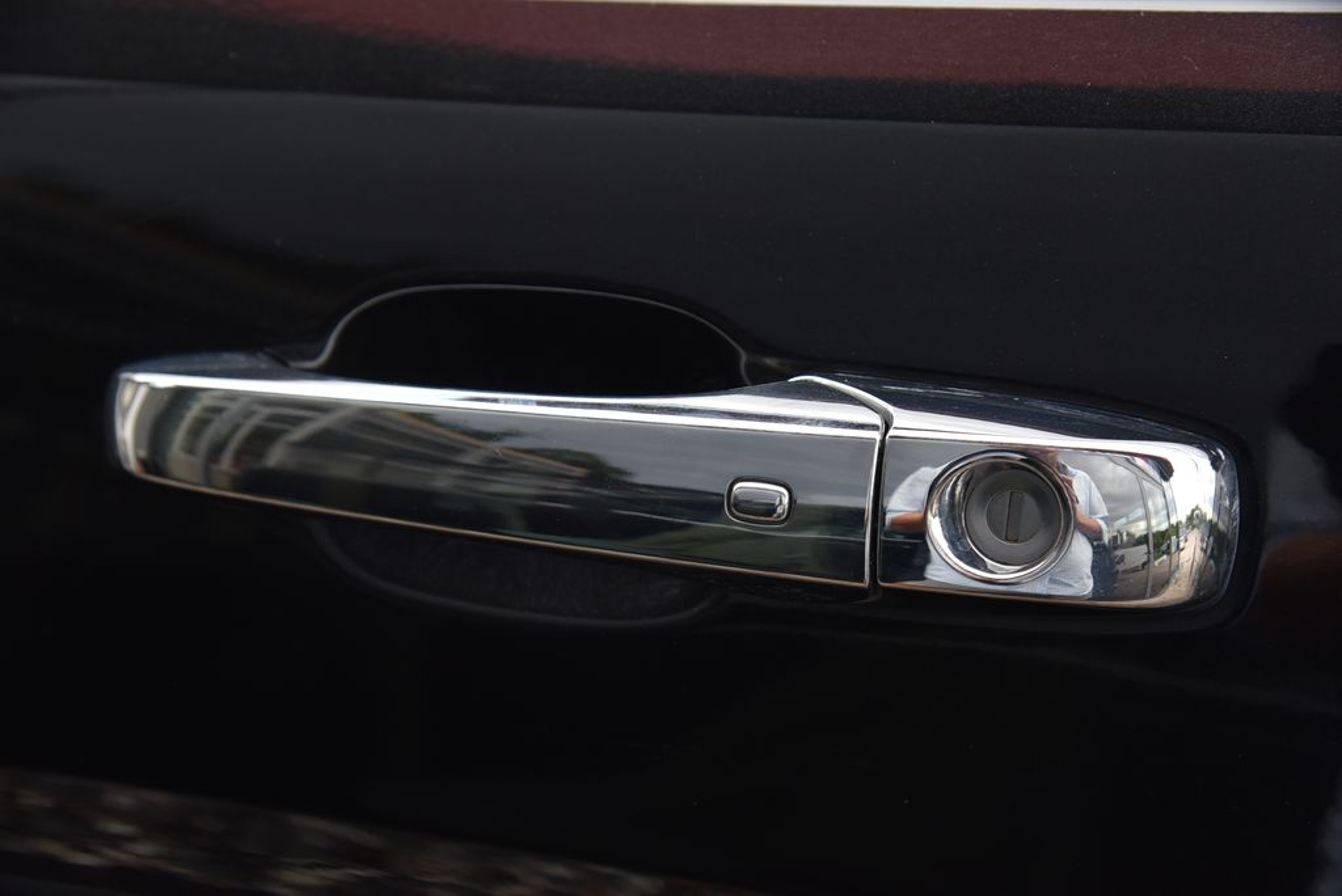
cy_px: 448
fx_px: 2462
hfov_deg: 30.5
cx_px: 671
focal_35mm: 66
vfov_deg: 20.6
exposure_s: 1/200
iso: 500
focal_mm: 66
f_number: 7.1
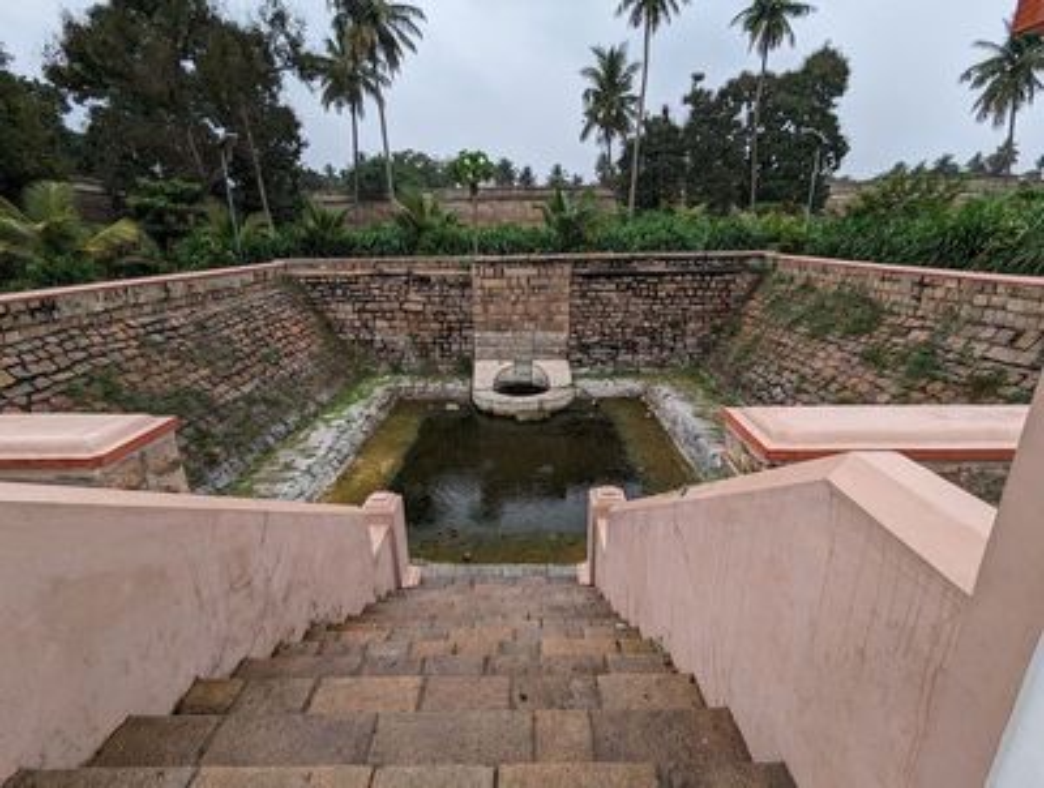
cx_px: 522
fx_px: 484
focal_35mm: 16
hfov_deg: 94.4
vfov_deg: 78.3
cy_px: 394
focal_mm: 2.35
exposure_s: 1/710
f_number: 2.2
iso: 52
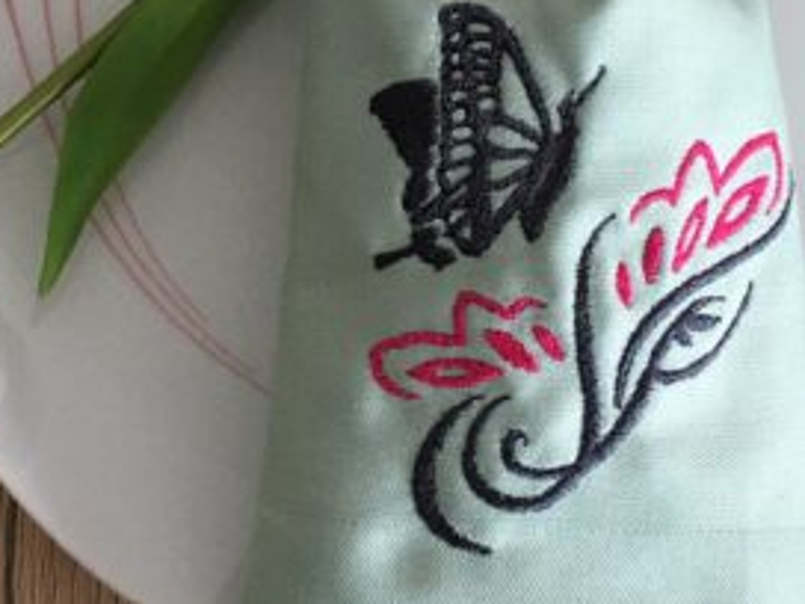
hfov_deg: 30.2
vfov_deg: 22.4
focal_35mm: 64
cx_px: 465
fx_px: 1488
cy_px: 71
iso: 50
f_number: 2.2
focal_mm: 4.15
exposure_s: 1/33
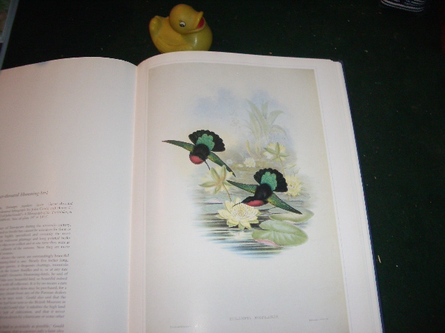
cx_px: 222
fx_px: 450
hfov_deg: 52.6
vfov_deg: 40.7
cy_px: 166
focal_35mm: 35
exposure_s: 1/60
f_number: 2.6
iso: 200
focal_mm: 5.8
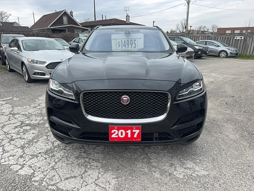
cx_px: 127
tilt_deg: -17.5
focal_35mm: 24
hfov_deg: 71.6
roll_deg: +0.6
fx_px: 176
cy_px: 96
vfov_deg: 56.8
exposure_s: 1/2475
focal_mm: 6.76
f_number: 1.78
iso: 50
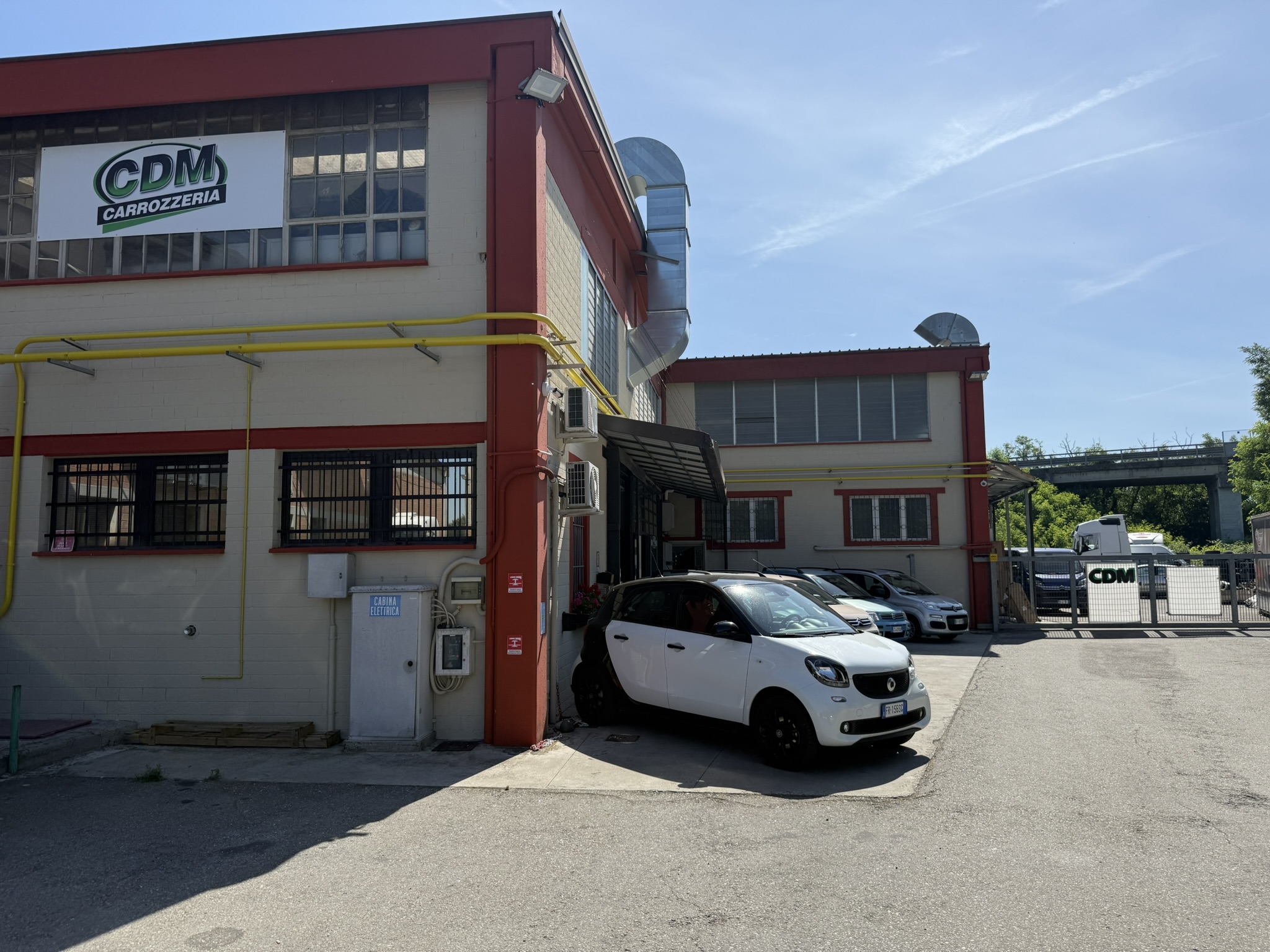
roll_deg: -0.4
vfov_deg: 56.8
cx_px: 635
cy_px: 476
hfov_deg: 71.6
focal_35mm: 24
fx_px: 881
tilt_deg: +4.7
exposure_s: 1/6173
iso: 80
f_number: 1.78
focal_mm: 6.76
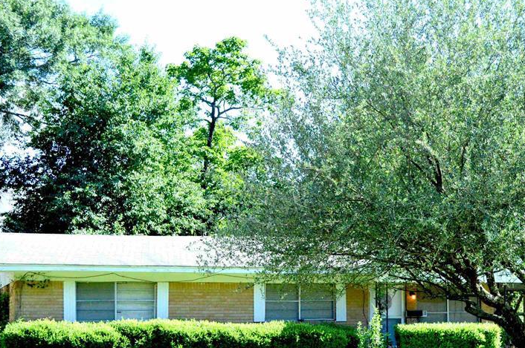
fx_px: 1078
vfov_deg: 18.3
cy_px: 244
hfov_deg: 27.3
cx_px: 312
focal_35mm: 74
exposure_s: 1/2000
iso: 800
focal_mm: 34
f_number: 5
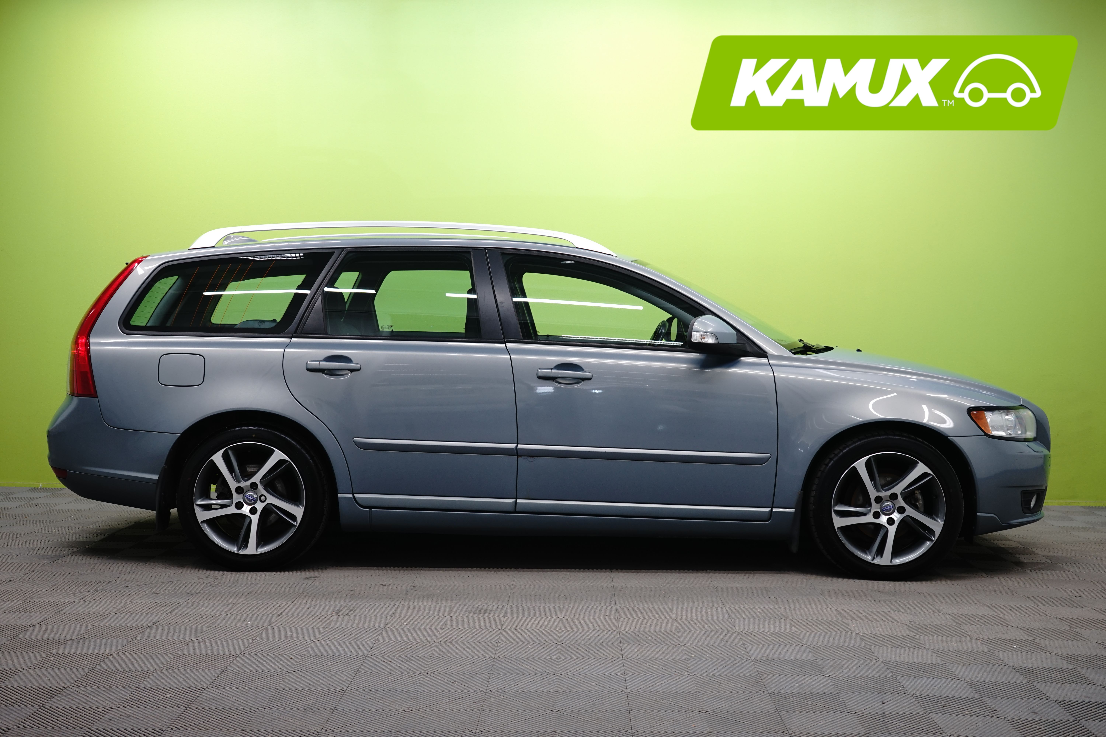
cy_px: 368
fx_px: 1352
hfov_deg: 44.5
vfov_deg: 30.5
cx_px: 553
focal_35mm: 44
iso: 500
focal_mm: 44
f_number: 8
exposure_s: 1/6
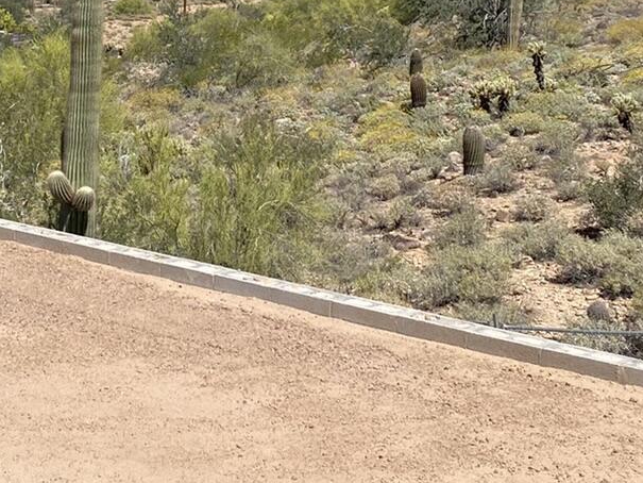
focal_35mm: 88
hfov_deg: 22.0
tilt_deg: -4.6
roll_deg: -2.1
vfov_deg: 16.6
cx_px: 152
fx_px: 1635
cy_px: 76
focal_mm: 4.25
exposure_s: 1/3497
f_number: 1.8
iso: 32
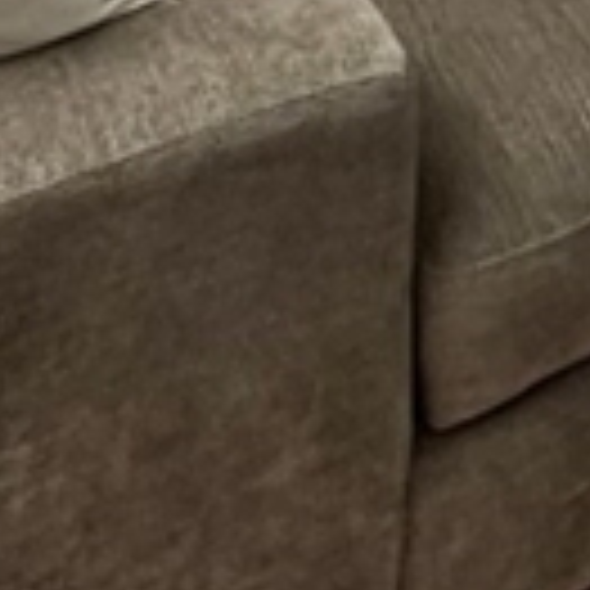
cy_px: -1004
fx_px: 1870
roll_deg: -1.2
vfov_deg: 12.2
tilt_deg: -1.0
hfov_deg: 15.6
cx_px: 1027
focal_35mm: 97
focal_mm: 2.22
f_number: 2.2
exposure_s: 1/55
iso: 400
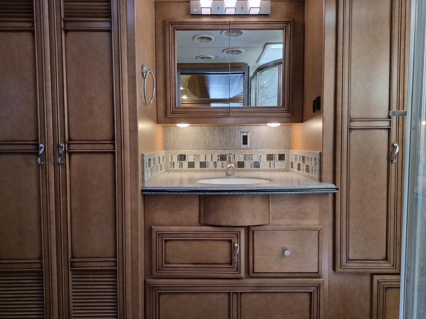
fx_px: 283
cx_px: 213
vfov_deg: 58.9
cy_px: 160
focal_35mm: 23
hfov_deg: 73.9
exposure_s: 1/120
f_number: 1.8
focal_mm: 5.4
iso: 800
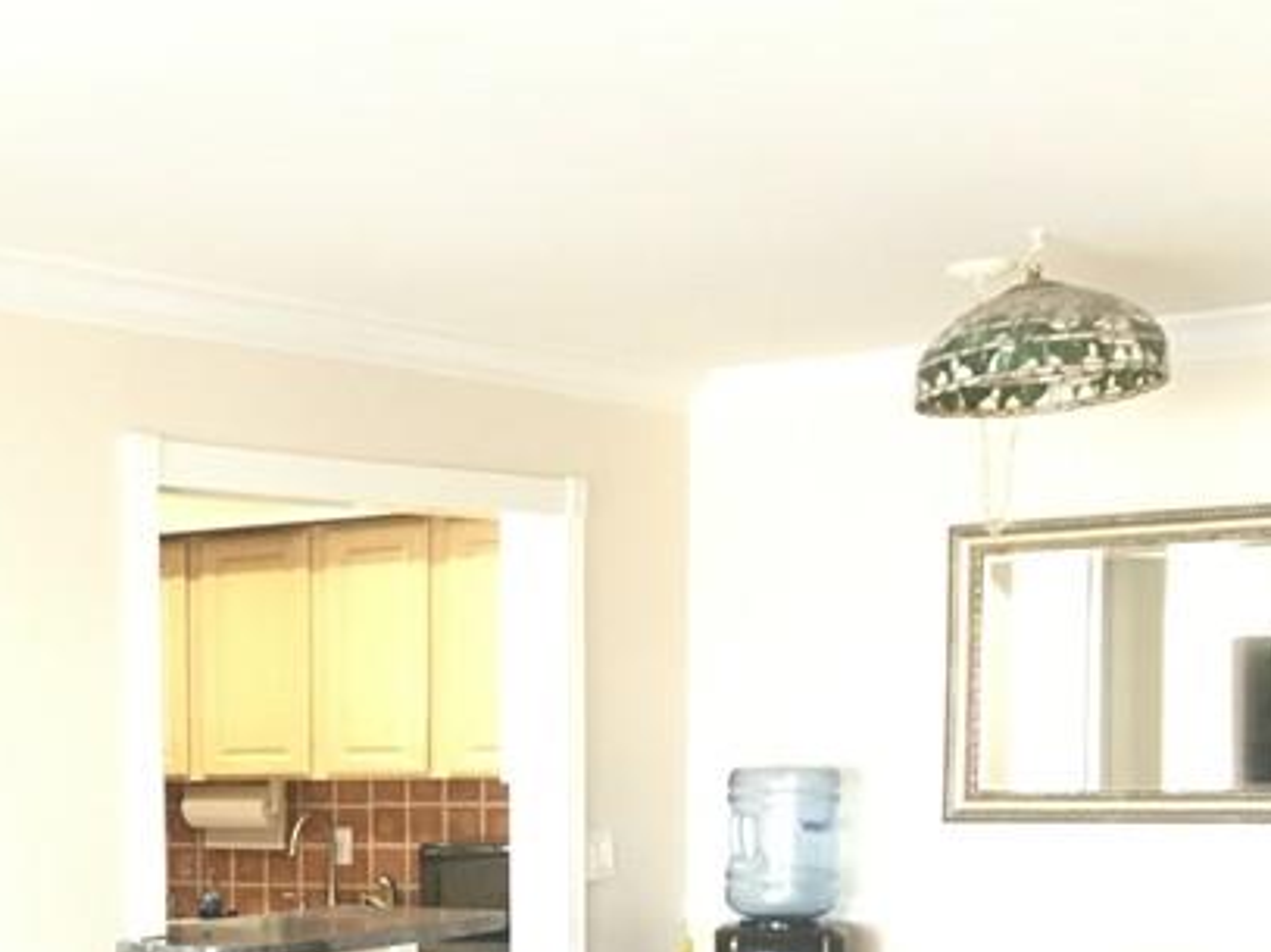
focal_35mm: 73
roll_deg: +1.2
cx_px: -259
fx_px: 2680
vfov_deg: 19.5
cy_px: 993
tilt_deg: -4.8
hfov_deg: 24.2
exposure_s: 1/17
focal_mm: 4.15
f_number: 2.2
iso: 200
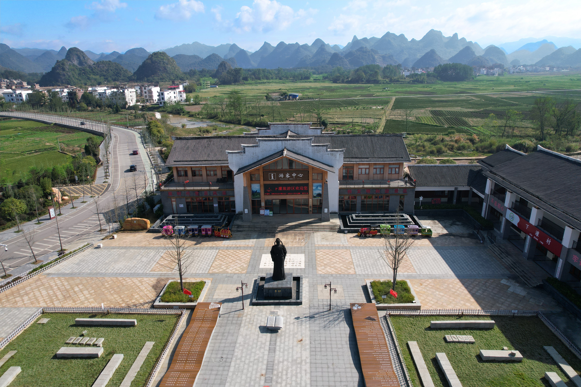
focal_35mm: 22
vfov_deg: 57.2
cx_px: 290
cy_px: 194
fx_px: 355
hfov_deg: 78.6
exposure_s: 1/2000
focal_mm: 8.38
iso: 110
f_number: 2.8
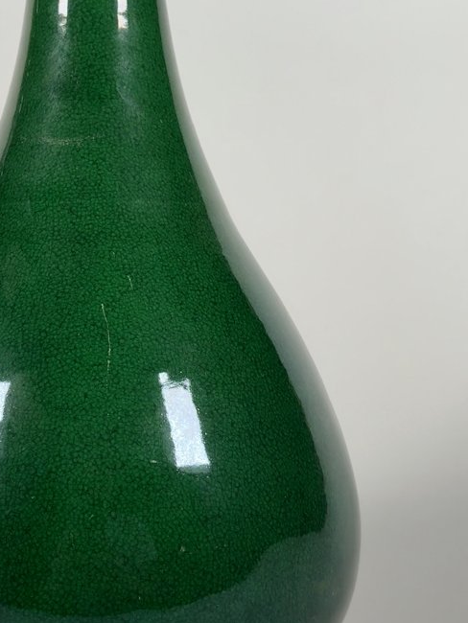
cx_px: 94
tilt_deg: -3.0
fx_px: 865
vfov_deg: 39.6
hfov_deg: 29.6
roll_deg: +0.4
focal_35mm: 48
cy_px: 313
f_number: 1.6
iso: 32
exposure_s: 1/121
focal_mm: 5.96
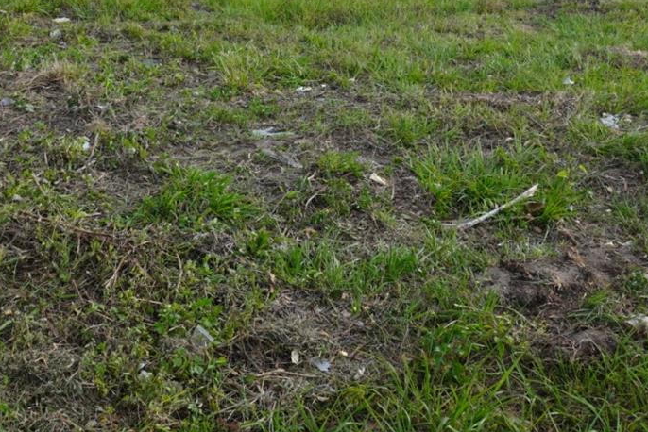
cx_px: 230
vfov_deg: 22.8
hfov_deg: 35.4
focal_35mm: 56
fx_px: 1008
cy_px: -44
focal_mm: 16
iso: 100
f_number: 5
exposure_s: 1/125
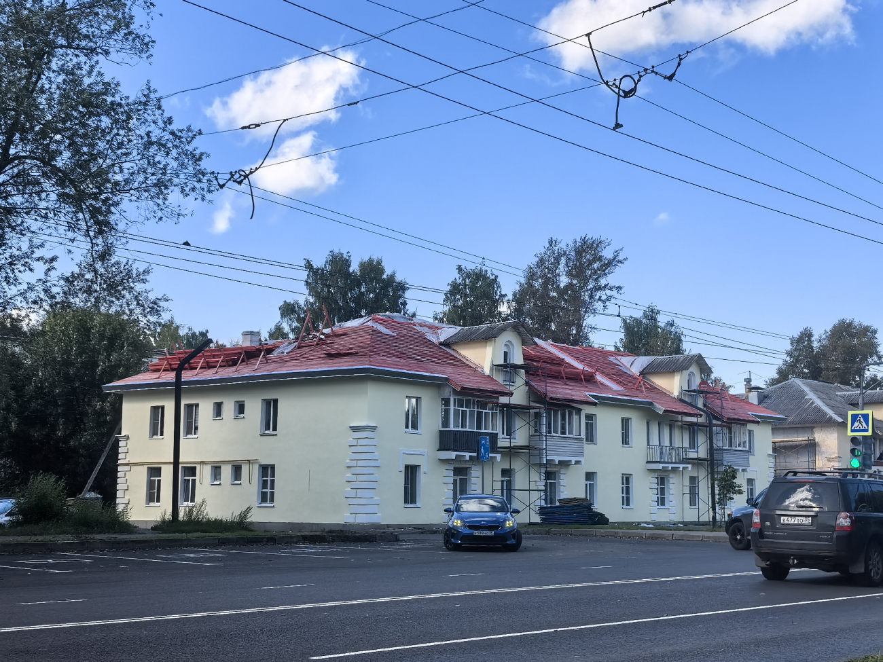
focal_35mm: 52
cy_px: 331
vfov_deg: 28.0
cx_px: 442
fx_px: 1326
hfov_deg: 36.8
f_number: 2
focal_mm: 6.98
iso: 160
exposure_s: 1/3861
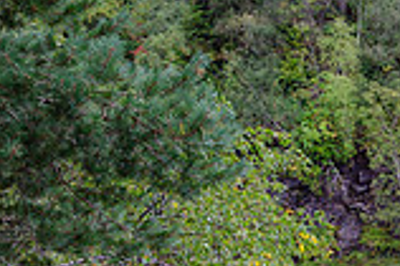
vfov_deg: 13.4
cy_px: 322
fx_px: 1099
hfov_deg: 18.1
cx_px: 623
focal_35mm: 99
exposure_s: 1/8
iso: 125
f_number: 7.1
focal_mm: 18
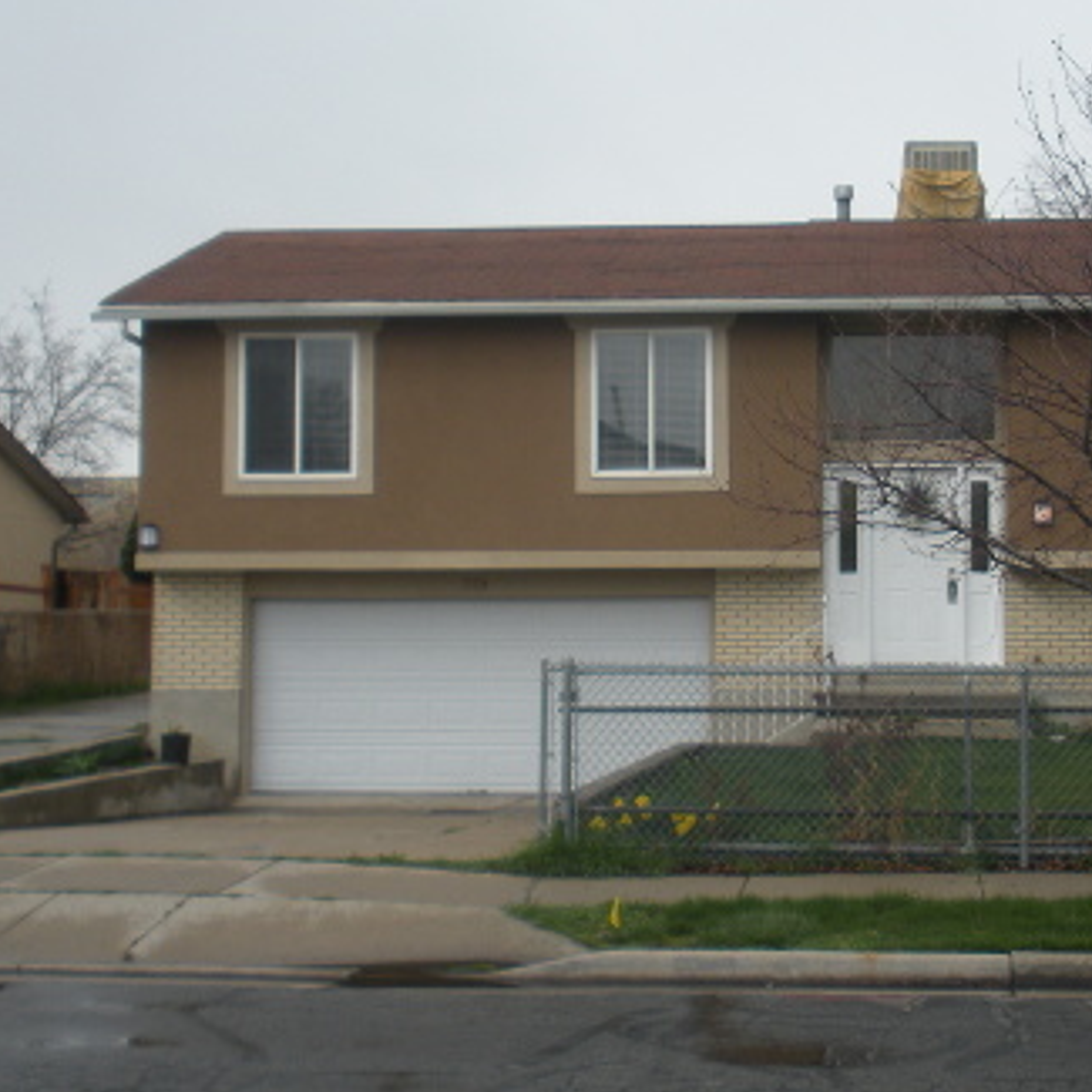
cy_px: 420
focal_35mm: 61
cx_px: 769
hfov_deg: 27.9
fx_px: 2177
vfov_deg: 28.1
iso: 64
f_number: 3.5
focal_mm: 6.3
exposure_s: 1/482
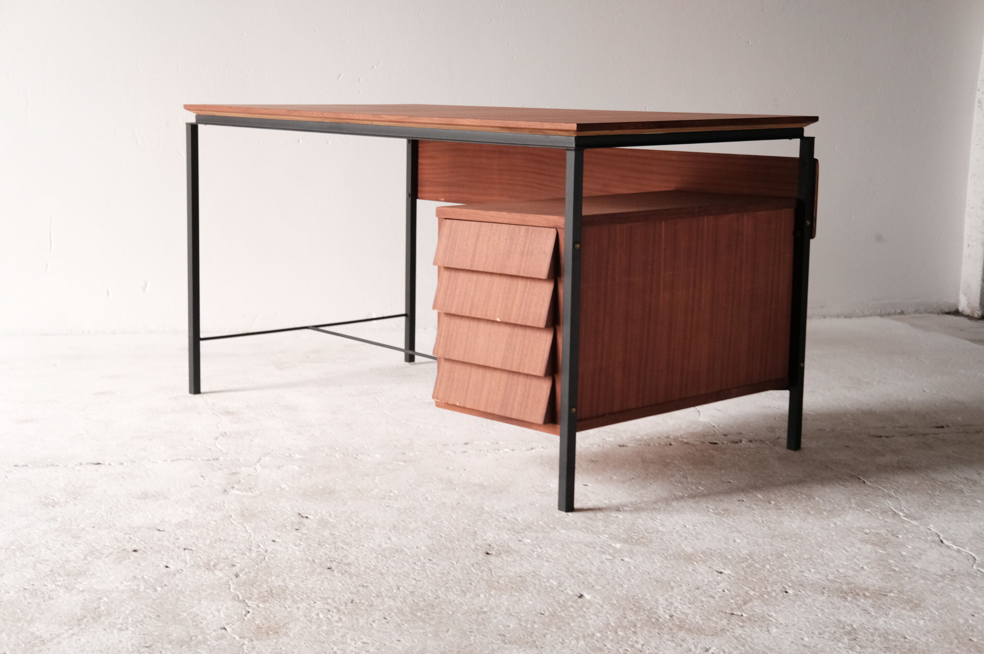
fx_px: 1447
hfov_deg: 37.5
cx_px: 492
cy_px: 327
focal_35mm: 53
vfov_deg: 25.5
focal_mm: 35
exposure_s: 1/125
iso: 2500
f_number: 7.1
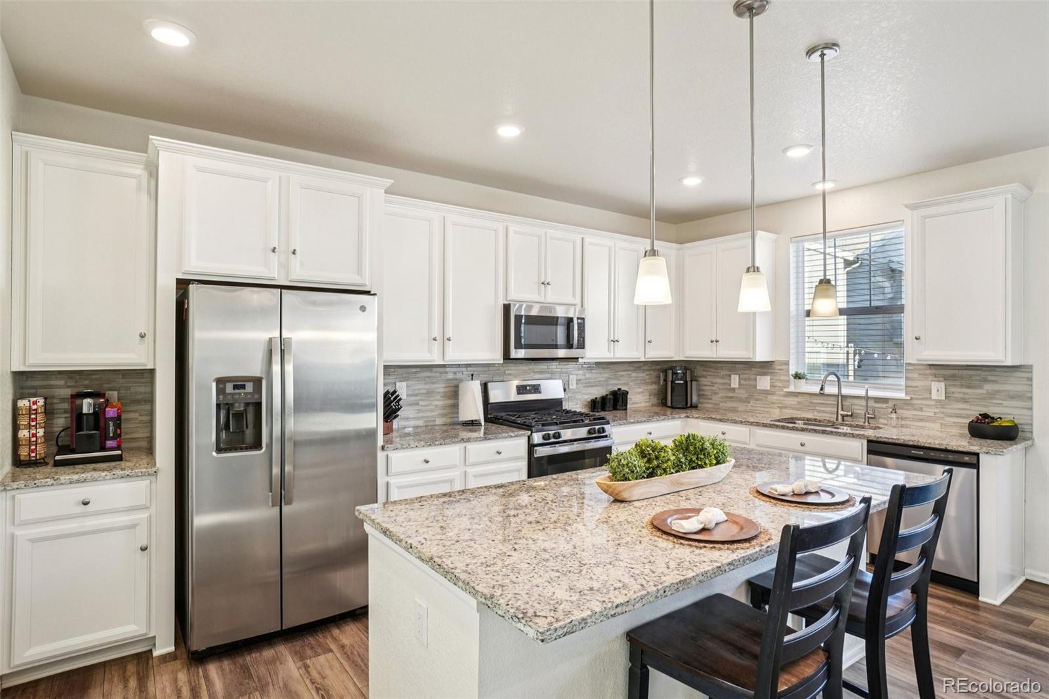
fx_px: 524
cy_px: 350
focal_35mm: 18
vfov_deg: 67.4
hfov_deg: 90.0
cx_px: 524
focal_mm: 12
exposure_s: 1/25
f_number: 8
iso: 400
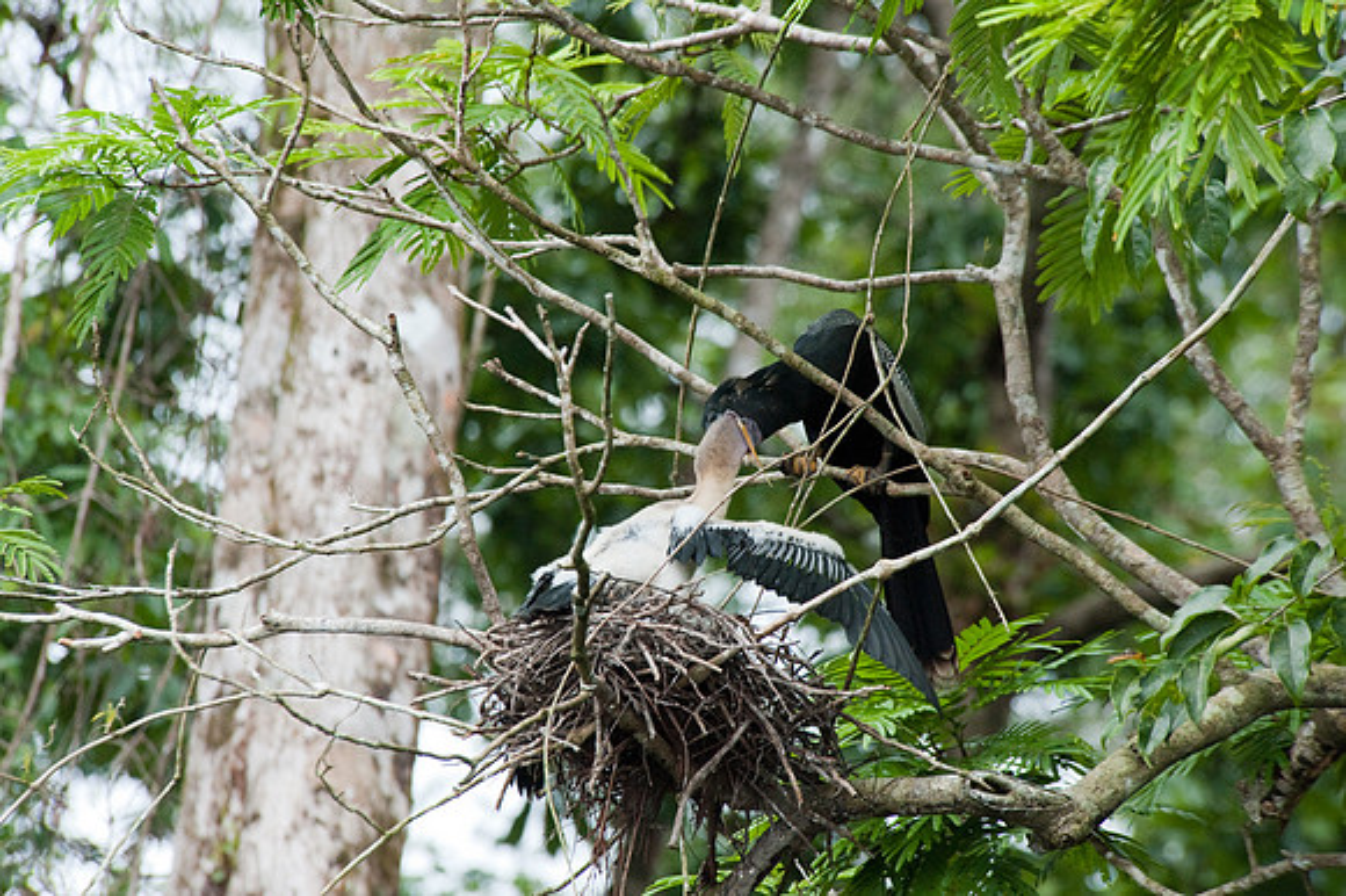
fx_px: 14946
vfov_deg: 3.4
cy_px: 448
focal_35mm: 400
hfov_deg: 5.2
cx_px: 673
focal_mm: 400
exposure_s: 1/500
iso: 3200
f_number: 11
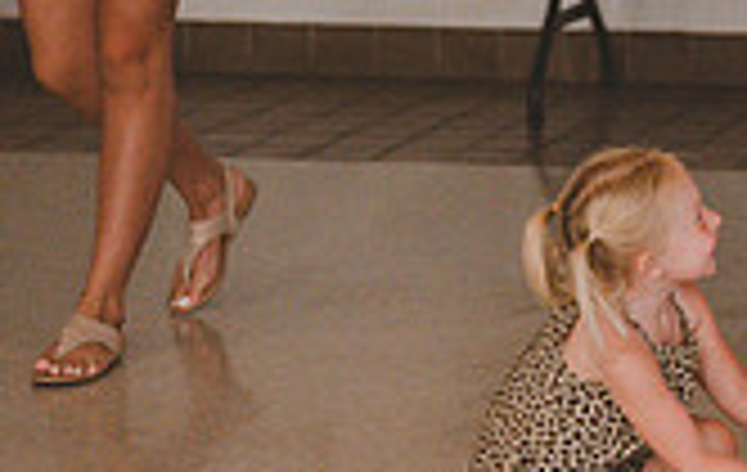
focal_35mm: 194
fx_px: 3963
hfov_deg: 10.5
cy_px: -19
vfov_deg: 6.8
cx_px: 1052
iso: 3200
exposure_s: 1/100
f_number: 2.8
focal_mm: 43
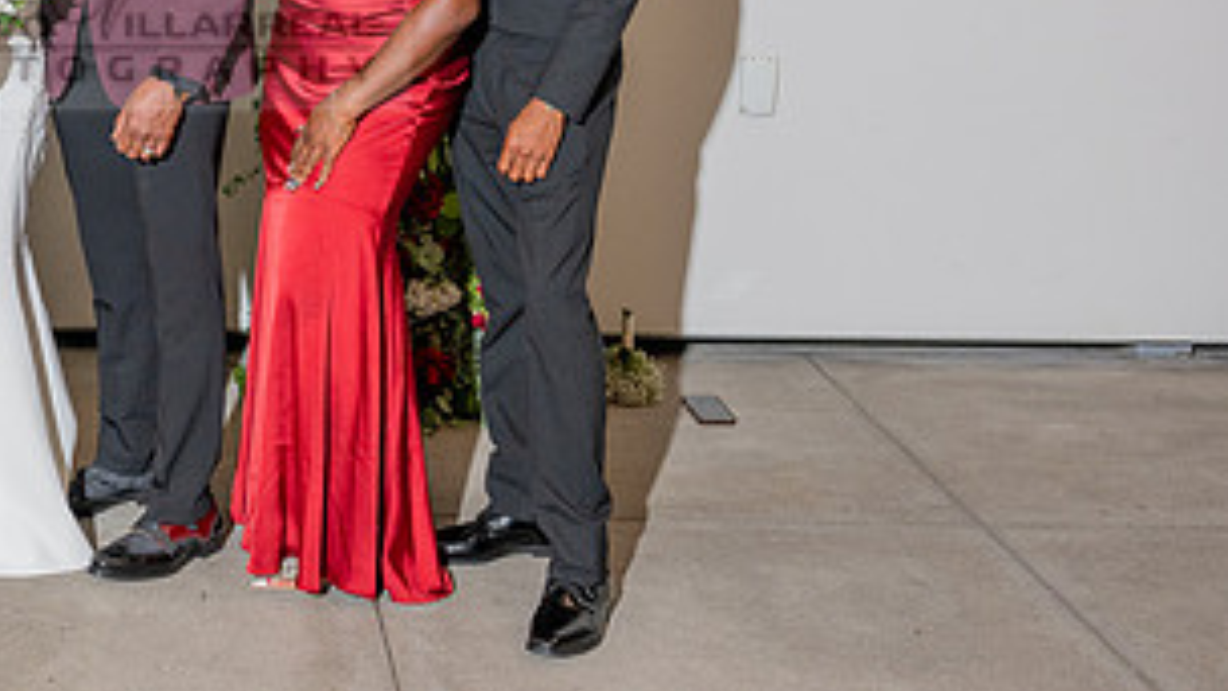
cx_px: 69
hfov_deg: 29.8
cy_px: 14
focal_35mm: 67
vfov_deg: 17.6
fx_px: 2182
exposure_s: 1/200
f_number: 5.6
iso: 800
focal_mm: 33.5
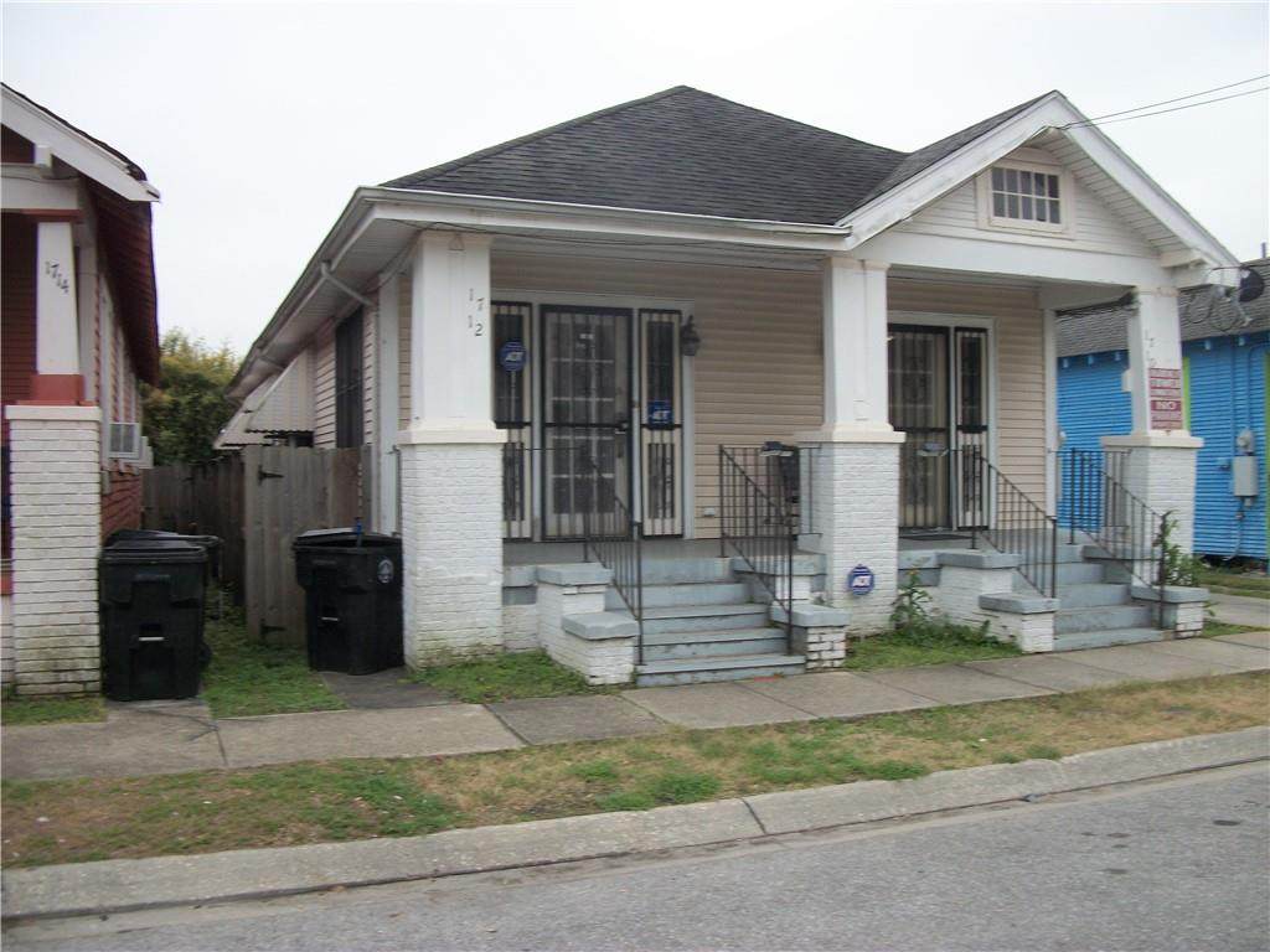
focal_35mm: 32
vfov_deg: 44.2
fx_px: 1174
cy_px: 476
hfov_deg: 56.8
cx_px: 635
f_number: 8.8
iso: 80
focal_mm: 5.7
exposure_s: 1/100
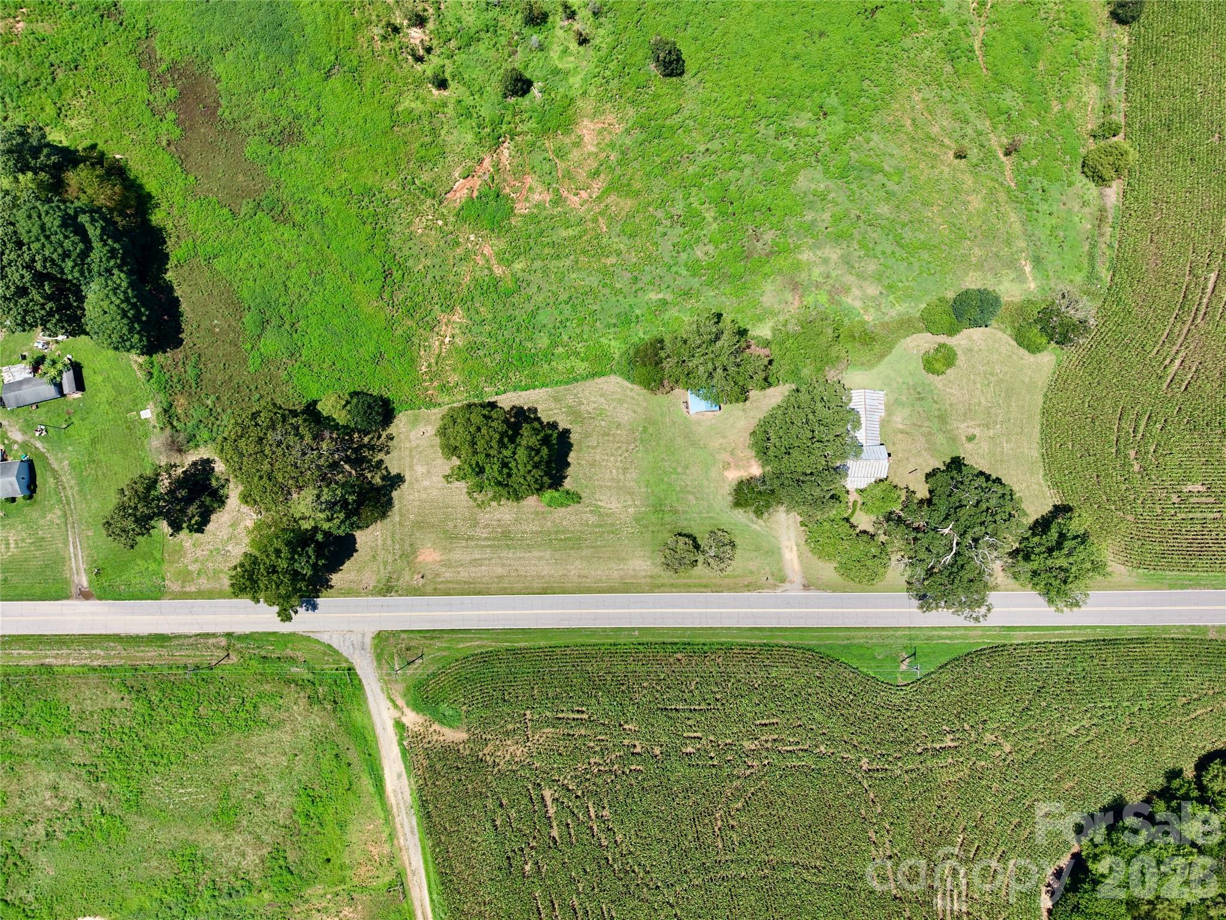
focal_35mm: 24
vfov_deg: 56.8
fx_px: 850
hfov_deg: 71.6
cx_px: 613
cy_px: 460
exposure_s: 1/2500
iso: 100
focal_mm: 8.67
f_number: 1.8
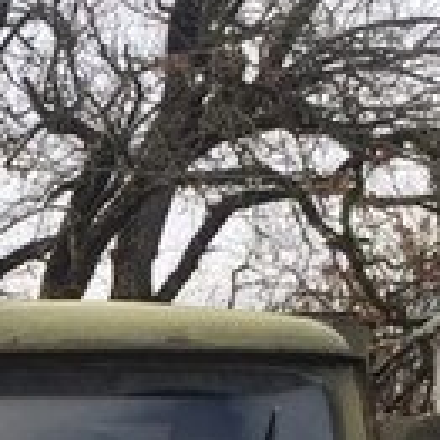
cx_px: -47
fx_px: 1855
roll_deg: +0.9
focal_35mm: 129
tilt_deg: -4.2
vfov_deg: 12.9
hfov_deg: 13.3
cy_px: 647
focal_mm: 4.15
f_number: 2.2
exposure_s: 1/695
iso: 32
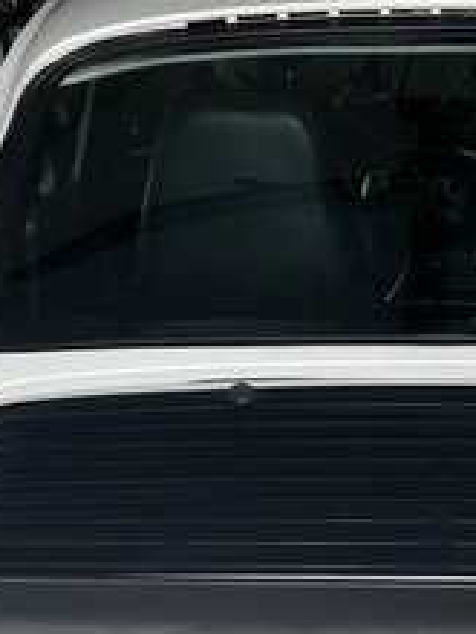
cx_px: 488
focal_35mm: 121
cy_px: 666
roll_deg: -0.7
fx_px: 2218
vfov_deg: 15.9
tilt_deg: -17.4
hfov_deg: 12.1
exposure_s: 1/368
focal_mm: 5.7
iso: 50
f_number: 1.5
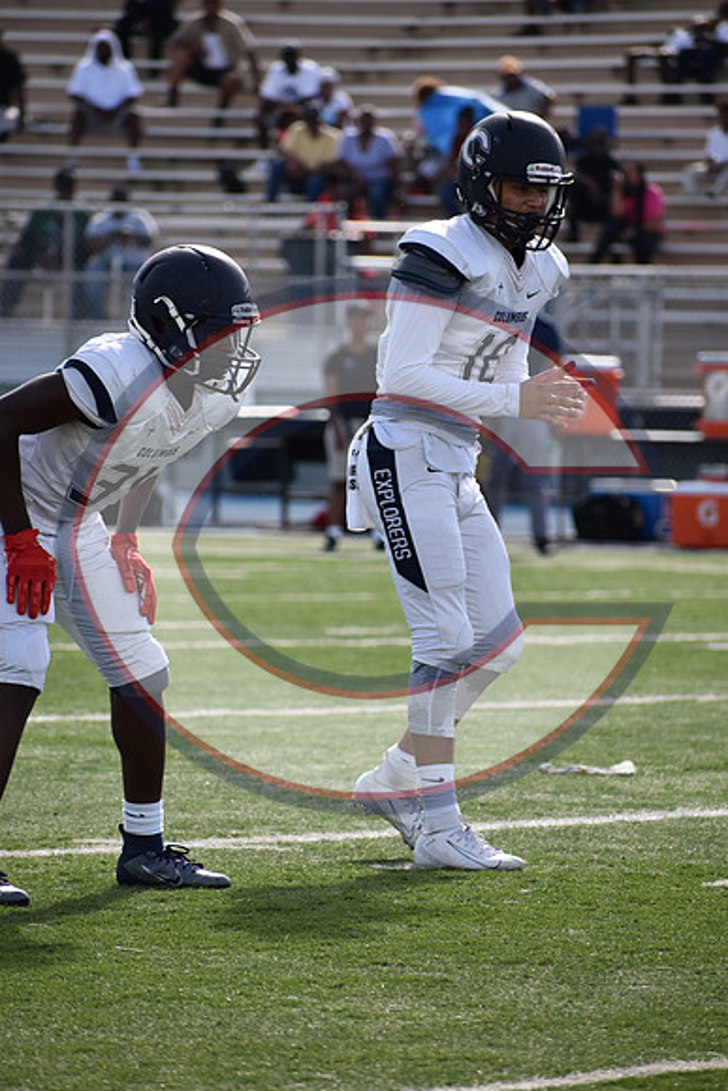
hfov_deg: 4.2
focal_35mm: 330
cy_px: 546
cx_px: 364
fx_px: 10003
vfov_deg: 6.2
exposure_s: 1/1250
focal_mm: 220
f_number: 5.6
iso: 400
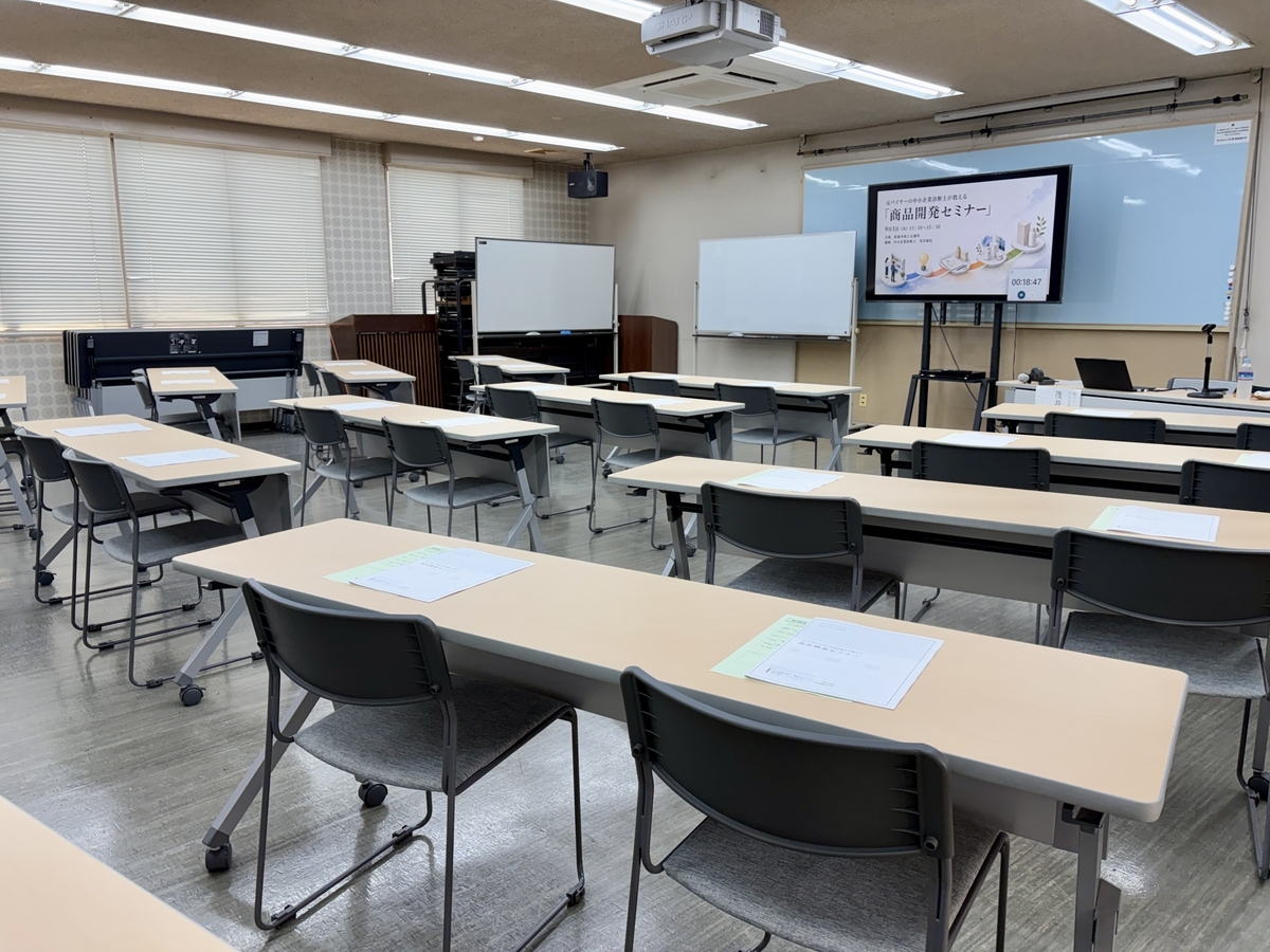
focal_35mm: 26
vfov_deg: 53.1
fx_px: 954
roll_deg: -1.0
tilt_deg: -10.9
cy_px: 476
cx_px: 635
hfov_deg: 67.3
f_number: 1.6
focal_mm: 5.96
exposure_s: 1/120
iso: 50
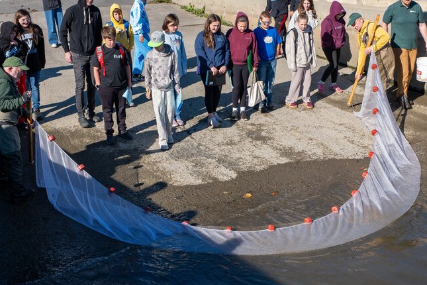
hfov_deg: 35.1
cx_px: 219
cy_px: 147
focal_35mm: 57
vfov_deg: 23.8
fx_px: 676
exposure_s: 1/80
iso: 100
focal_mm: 46
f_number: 10
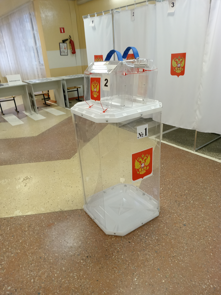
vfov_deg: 67.3
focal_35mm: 26
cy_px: 148
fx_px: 221
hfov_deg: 53.1
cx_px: 110
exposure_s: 1/20
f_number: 1.8
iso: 419
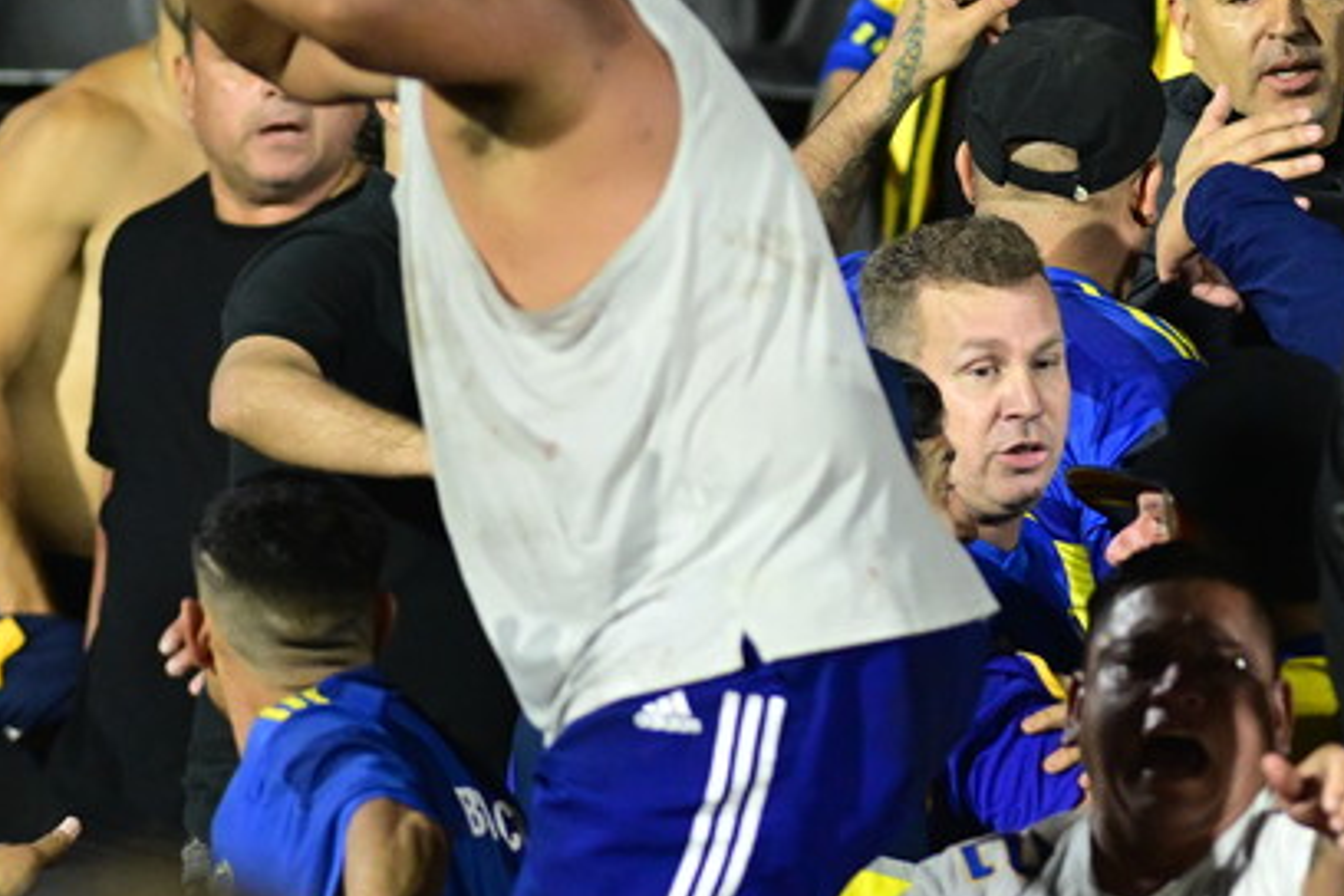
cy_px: 250
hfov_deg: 2.6
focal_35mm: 794
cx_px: 1104
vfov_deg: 1.7
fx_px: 29640
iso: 4000
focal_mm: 300
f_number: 3.5
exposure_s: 1/800
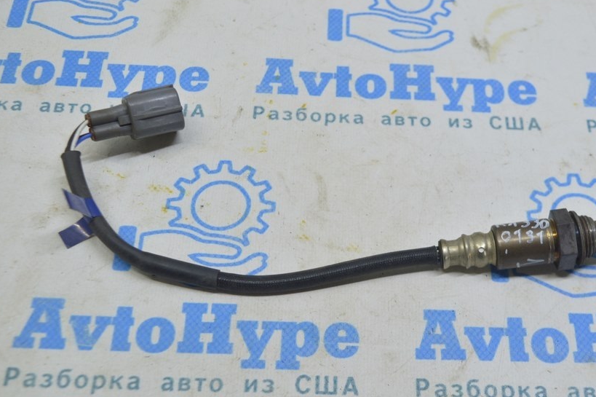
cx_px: 353
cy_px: 226
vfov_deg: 26.6
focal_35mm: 51
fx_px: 838
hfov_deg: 39.0
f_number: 5.6
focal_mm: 27
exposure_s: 1/40
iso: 400
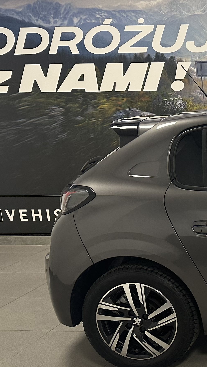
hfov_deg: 16.7
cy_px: 235
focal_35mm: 59
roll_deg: +1.2
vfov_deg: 35.2
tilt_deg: -13.7
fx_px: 576
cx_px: 378
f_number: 1.78
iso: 160
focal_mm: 6.86
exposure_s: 1/50
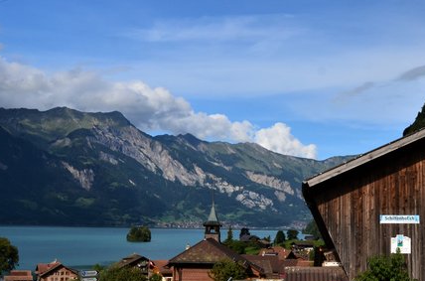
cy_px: 112
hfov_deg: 33.7
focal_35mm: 59
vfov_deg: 22.9
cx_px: 294
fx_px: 694
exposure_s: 1/320
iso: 320
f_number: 10
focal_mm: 21
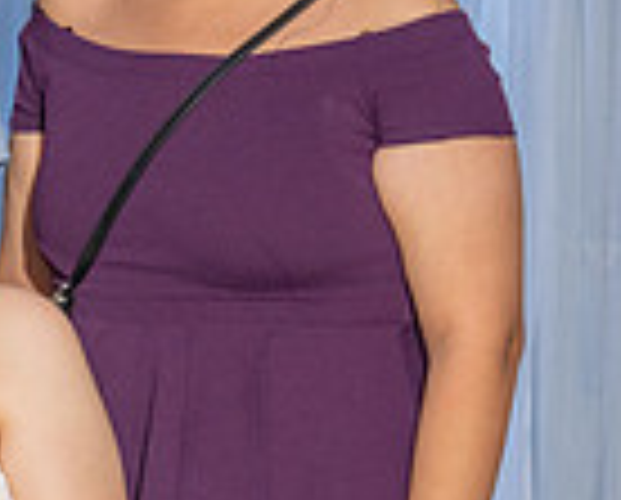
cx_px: -396
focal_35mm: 196
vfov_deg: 7.9
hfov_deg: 9.5
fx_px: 3610
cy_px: 387
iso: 640
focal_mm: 44
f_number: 5
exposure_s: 1/160
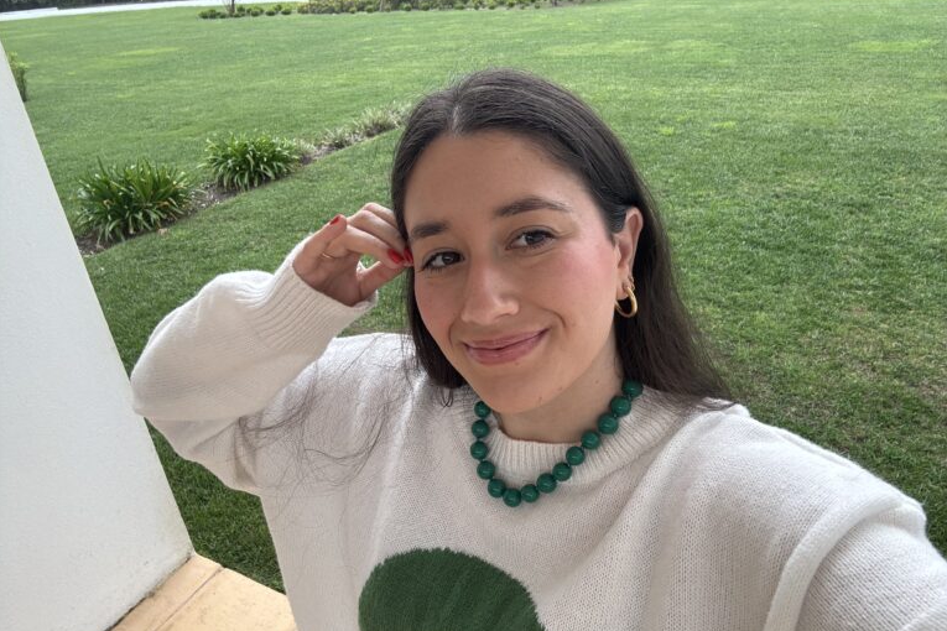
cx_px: 473
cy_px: 348
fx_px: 631
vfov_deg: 53.0
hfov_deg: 73.7
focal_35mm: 24
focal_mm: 2.69
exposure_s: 1/201
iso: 25
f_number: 1.9
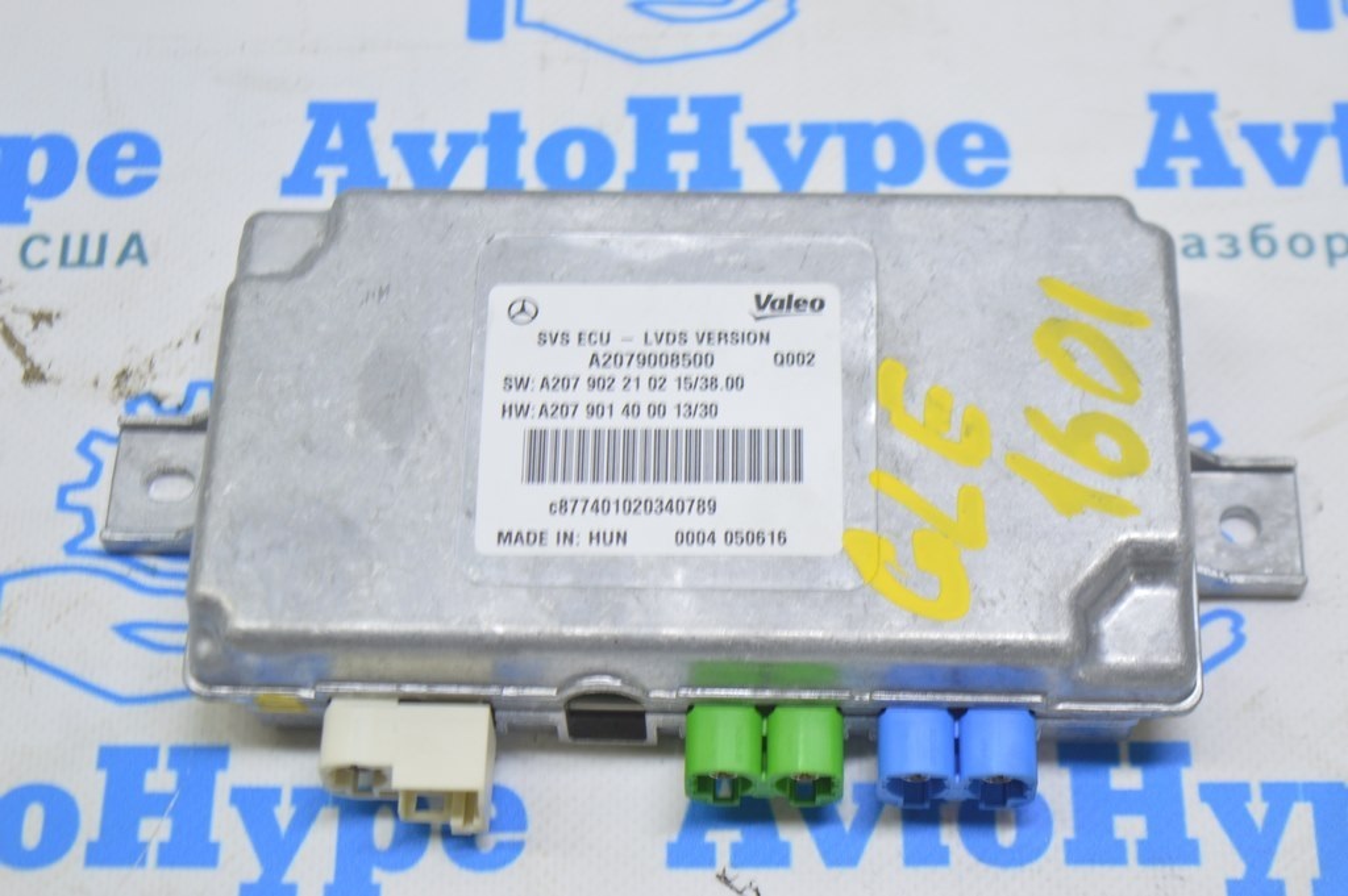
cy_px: 448
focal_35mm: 75
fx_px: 2806
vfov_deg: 18.2
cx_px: 674
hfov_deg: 27.0
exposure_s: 1/20
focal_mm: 50
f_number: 5.6
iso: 400
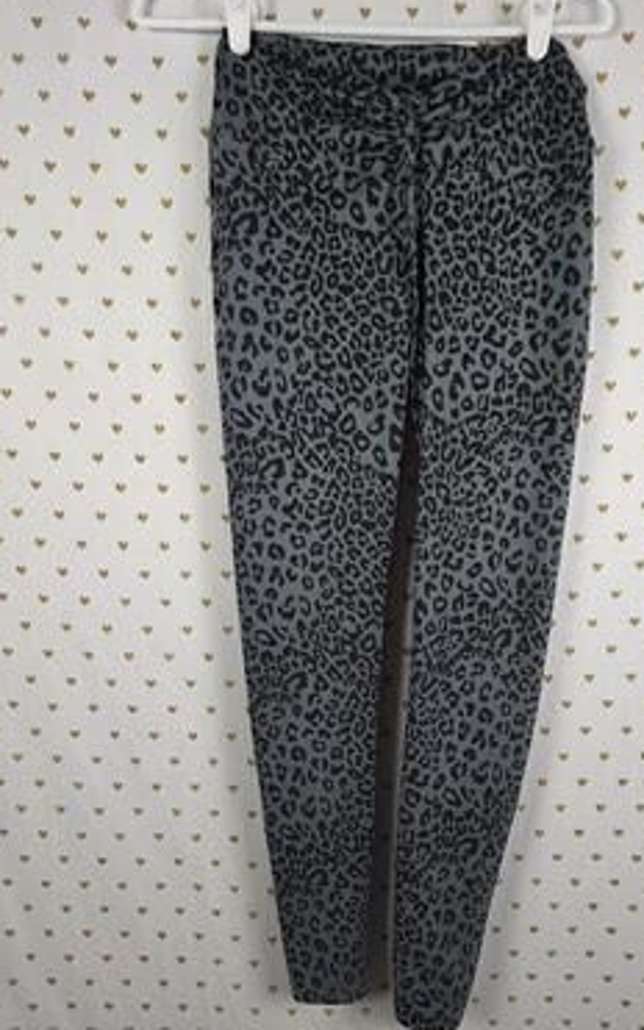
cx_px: 372
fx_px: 702
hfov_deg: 49.1
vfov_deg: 72.5
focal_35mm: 25
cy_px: 514
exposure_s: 1/180
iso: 200
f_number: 1.7
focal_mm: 6.3
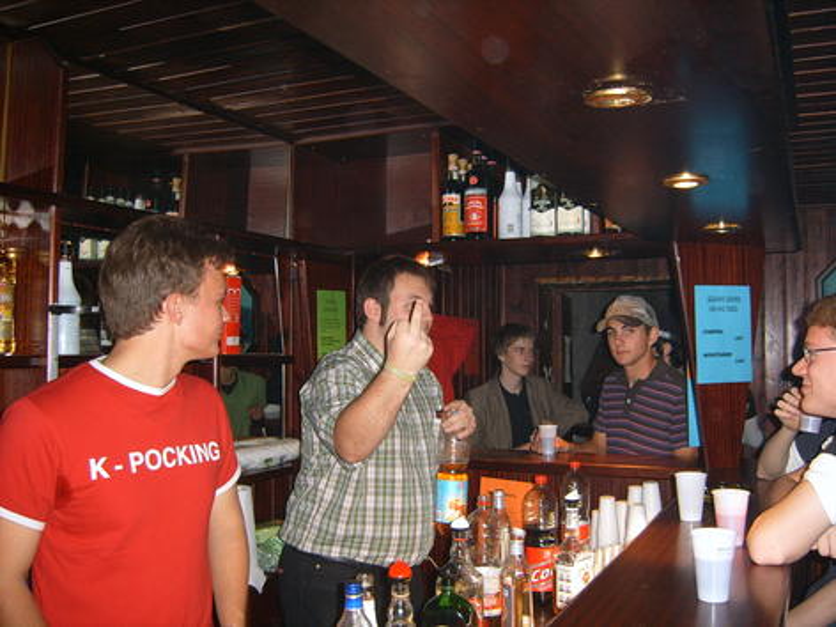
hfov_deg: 52.6
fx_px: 845
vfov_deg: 40.7
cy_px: 314
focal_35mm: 35
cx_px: 418
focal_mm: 5.8
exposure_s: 1/30
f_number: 2.8
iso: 100
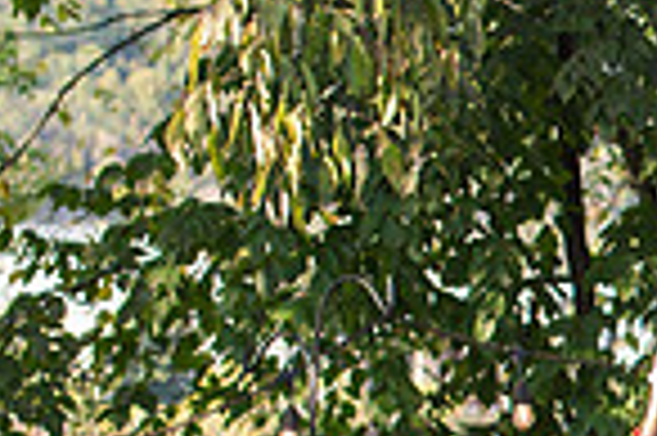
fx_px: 4229
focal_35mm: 232
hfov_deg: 8.4
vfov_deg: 5.9
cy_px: 587
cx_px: 1363
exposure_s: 1/1000
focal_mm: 50
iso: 640
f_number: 3.5
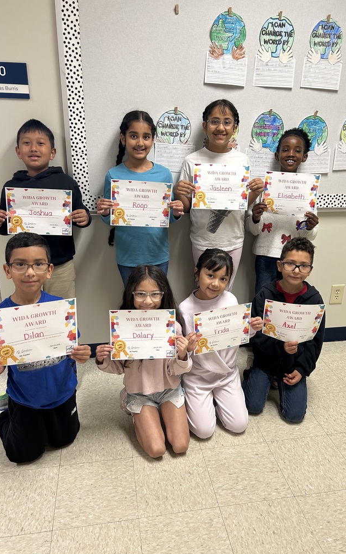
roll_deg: -2.3
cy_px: 280
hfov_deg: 44.5
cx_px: 182
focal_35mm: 28
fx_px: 422
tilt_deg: -20.7
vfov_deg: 66.5
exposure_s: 1/65
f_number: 1.5
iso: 100
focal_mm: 5.7
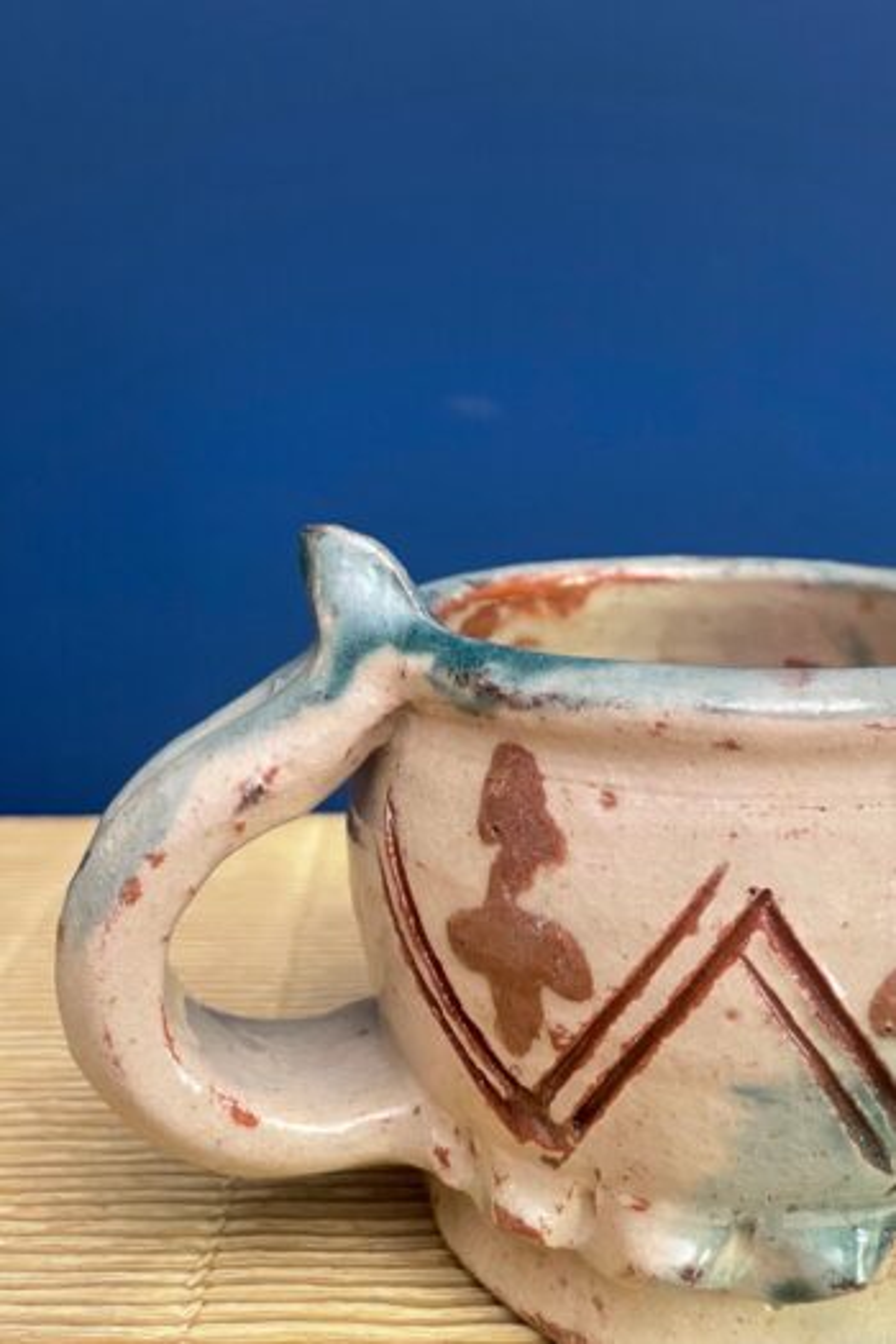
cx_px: 448
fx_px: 2613
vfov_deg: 28.8
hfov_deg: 19.5
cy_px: 672
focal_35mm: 70
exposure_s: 1/50
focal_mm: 70
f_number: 2.8
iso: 1250
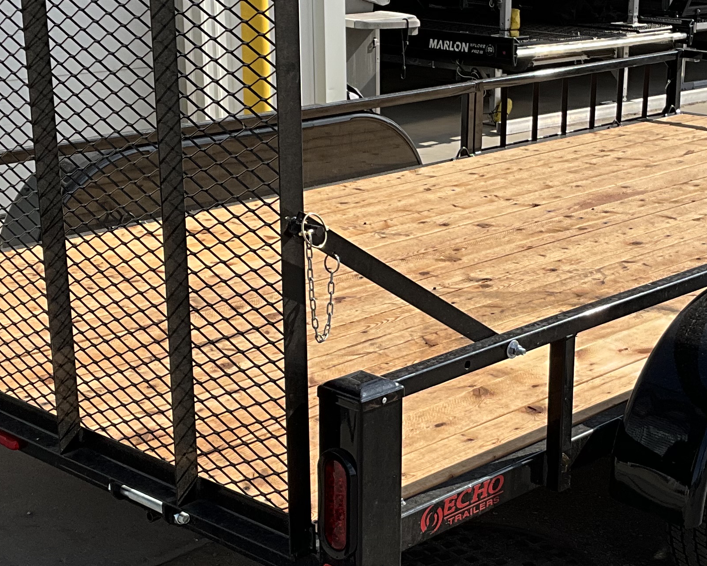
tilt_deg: -16.6
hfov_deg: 26.6
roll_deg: -1.5
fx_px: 1486
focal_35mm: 71
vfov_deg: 21.6
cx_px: 466
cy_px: 298
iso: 25
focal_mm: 3
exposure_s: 1/1786
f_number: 1.8
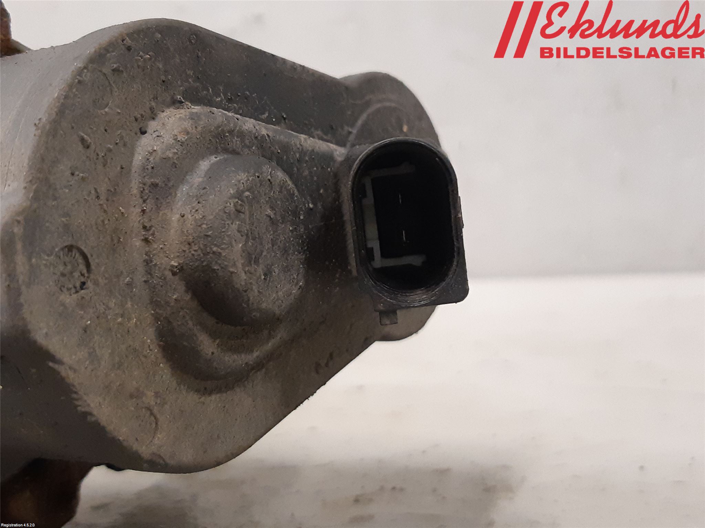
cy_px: 264
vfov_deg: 53.1
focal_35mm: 26
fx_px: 530
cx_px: 352
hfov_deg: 67.3
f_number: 1.7
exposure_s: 1/50
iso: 250
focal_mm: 3.93
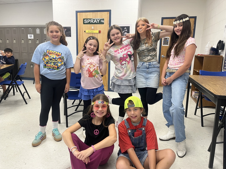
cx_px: 113
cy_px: 84
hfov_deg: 67.3
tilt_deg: -11.6
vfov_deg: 53.1
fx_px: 170
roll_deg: -1.5
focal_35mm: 26
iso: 80
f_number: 1.6
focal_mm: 5.1
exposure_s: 1/60
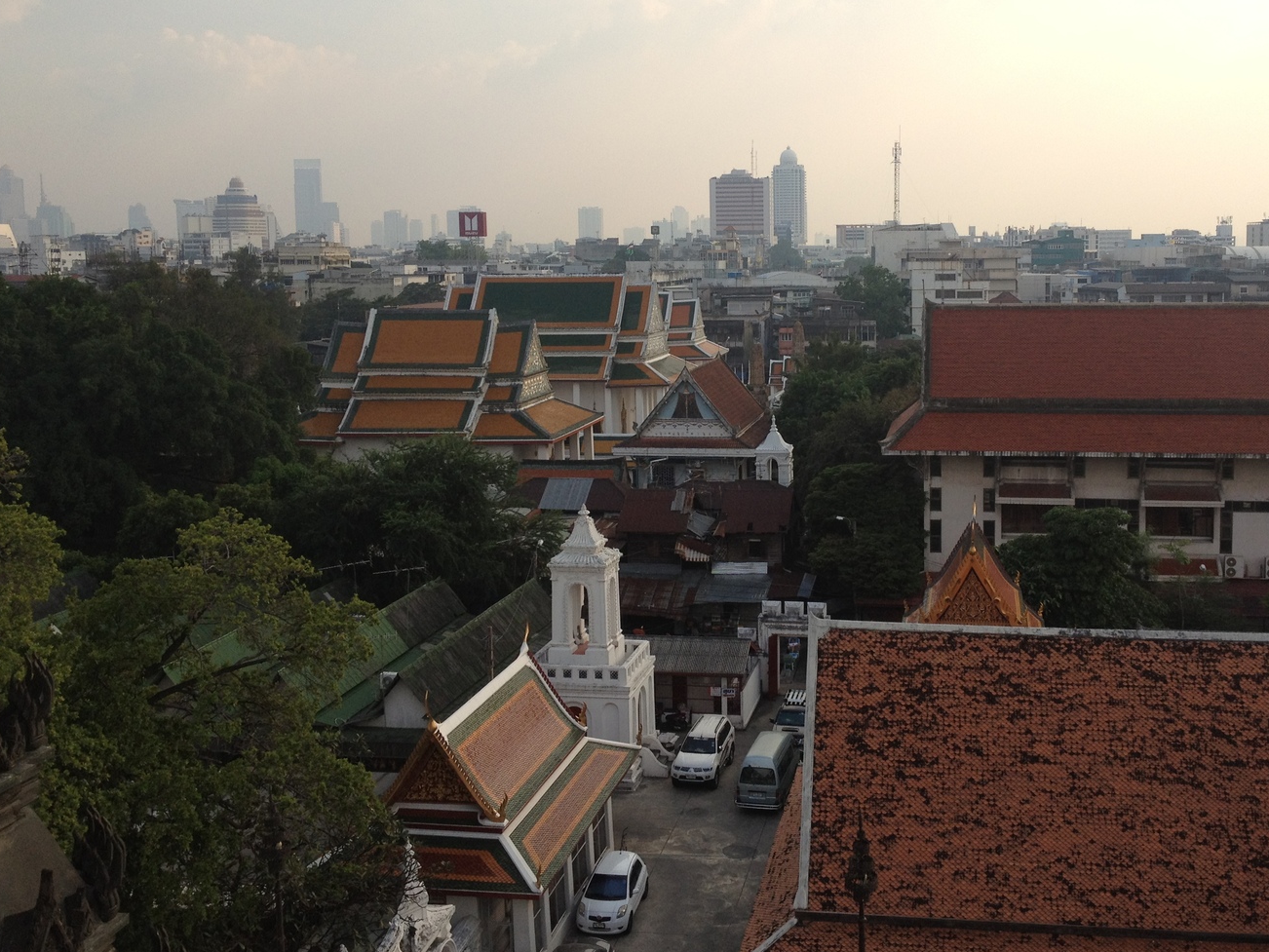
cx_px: 769
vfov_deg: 33.5
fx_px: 1577
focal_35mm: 43
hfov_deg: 43.6
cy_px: 398
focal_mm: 4.28
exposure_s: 1/1126
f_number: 2.4
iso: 64
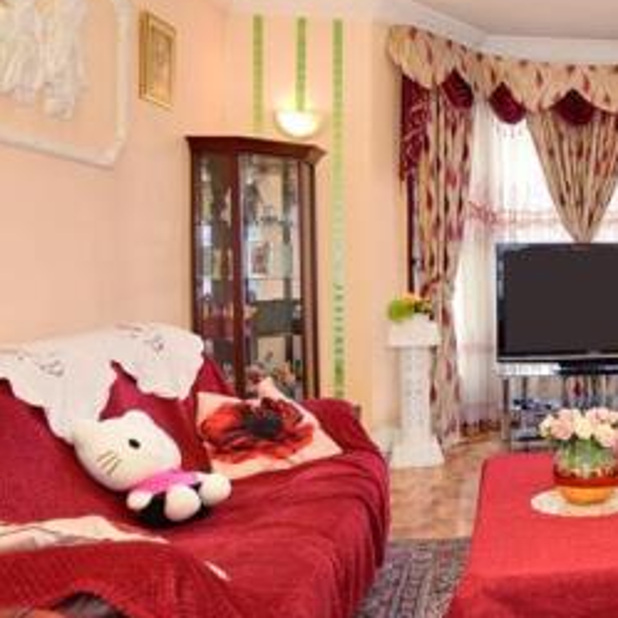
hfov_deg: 37.5
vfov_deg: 43.2
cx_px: 650
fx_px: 779
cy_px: 267
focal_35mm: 39
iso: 500
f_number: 3.5
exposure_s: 1/6
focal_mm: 11.5
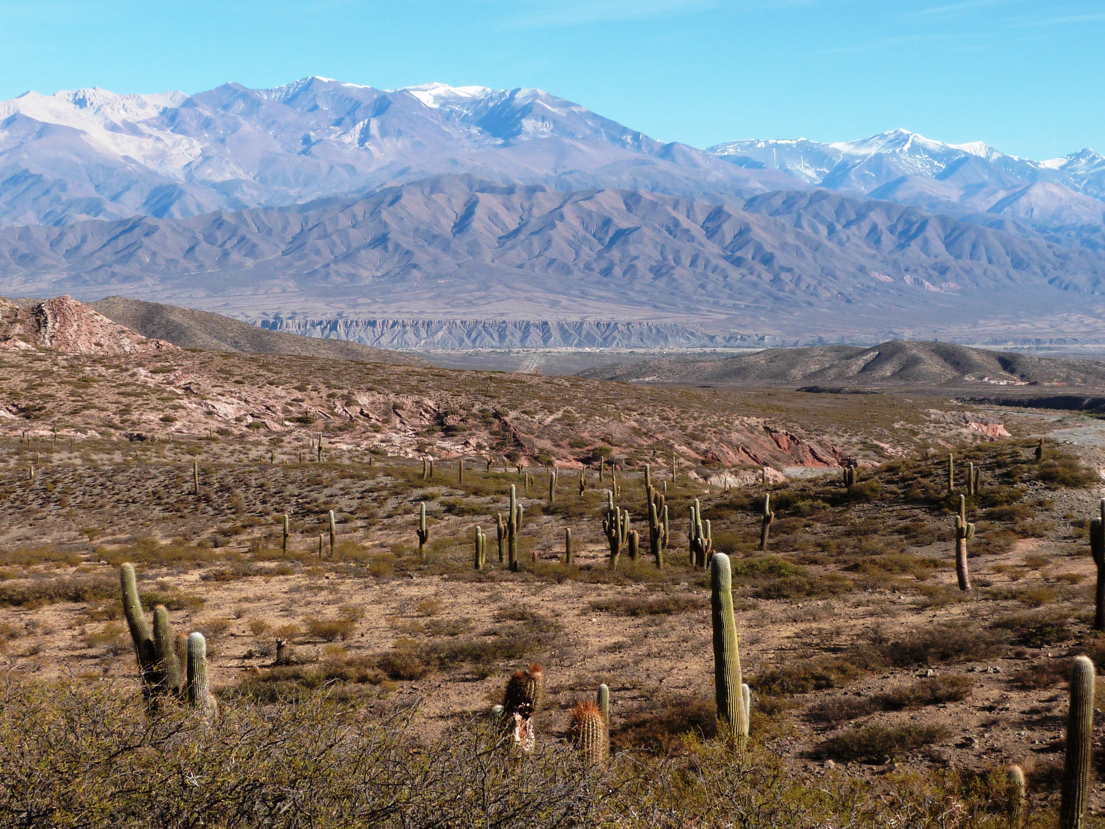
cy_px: 402
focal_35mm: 67
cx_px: 529
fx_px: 2139
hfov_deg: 29.0
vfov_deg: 21.9
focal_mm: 8.7
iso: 100
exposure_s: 1/320
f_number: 5.6
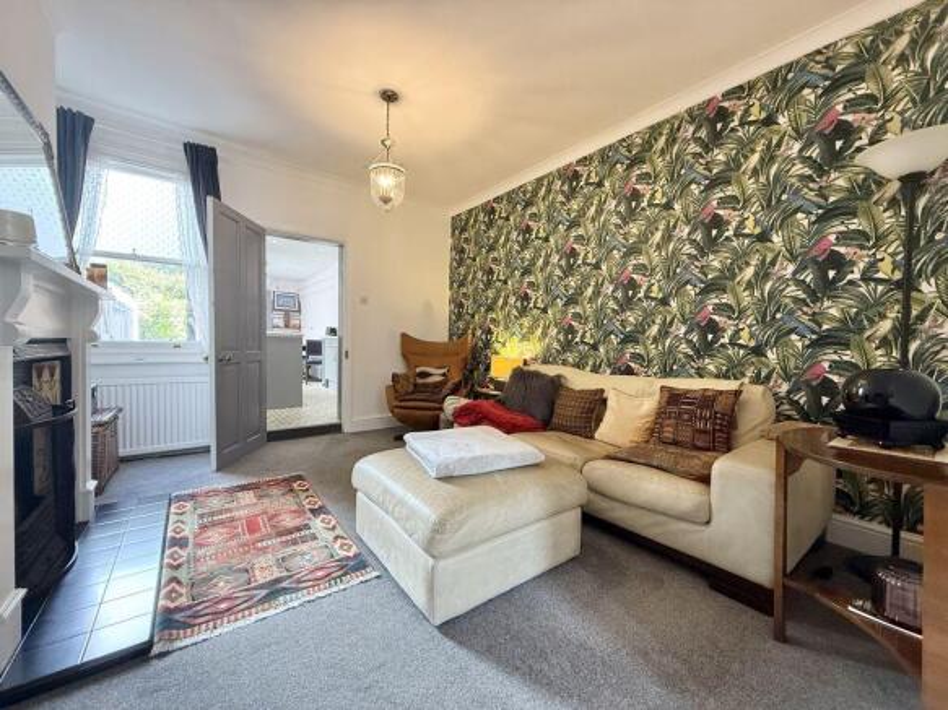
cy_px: 355
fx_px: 383
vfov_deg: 85.7
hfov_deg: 102.1
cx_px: 474
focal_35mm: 14
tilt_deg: -1.4
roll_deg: -0.9
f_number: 2.2
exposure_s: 1/50
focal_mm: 2.22
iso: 320
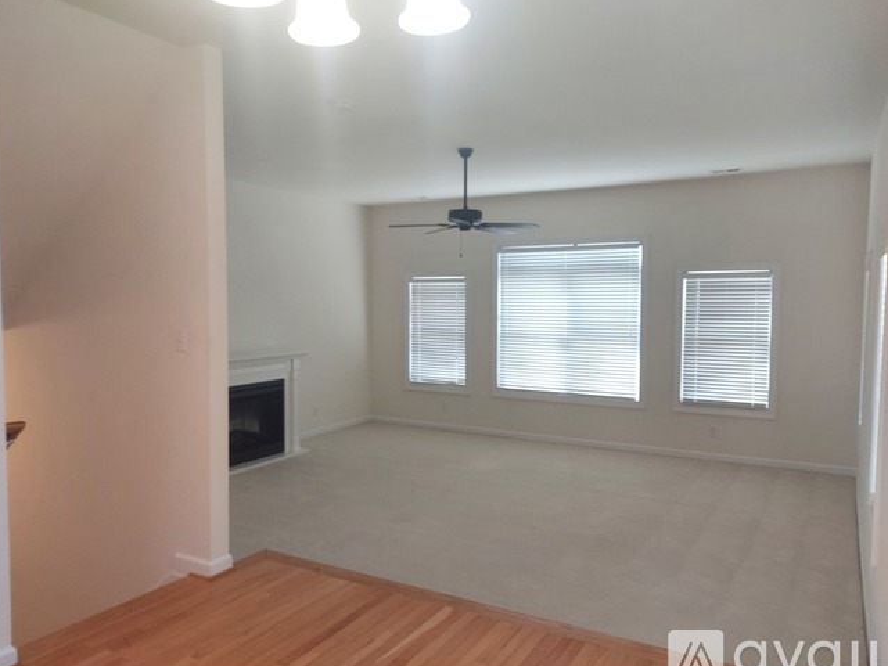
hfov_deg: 67.3
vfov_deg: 53.1
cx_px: 430
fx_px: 667
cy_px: 339
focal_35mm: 26
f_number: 2
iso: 125
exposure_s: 1/60
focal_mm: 4.6
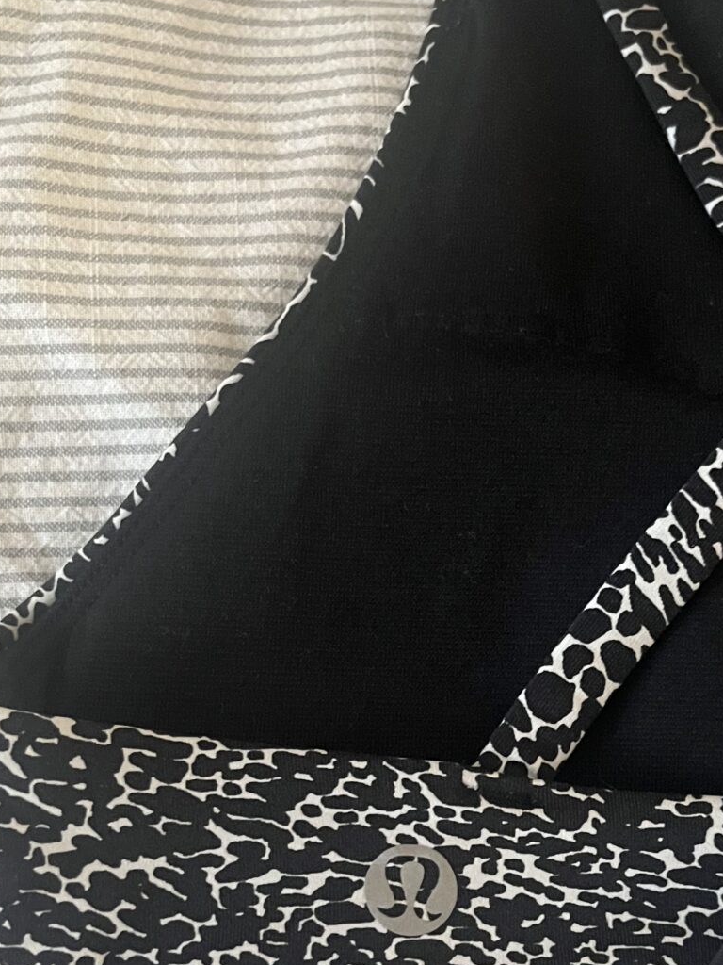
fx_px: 1448
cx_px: 439
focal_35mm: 52
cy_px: 646
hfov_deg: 28.0
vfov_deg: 36.4
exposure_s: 1/37
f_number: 1.6
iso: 640
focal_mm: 5.1
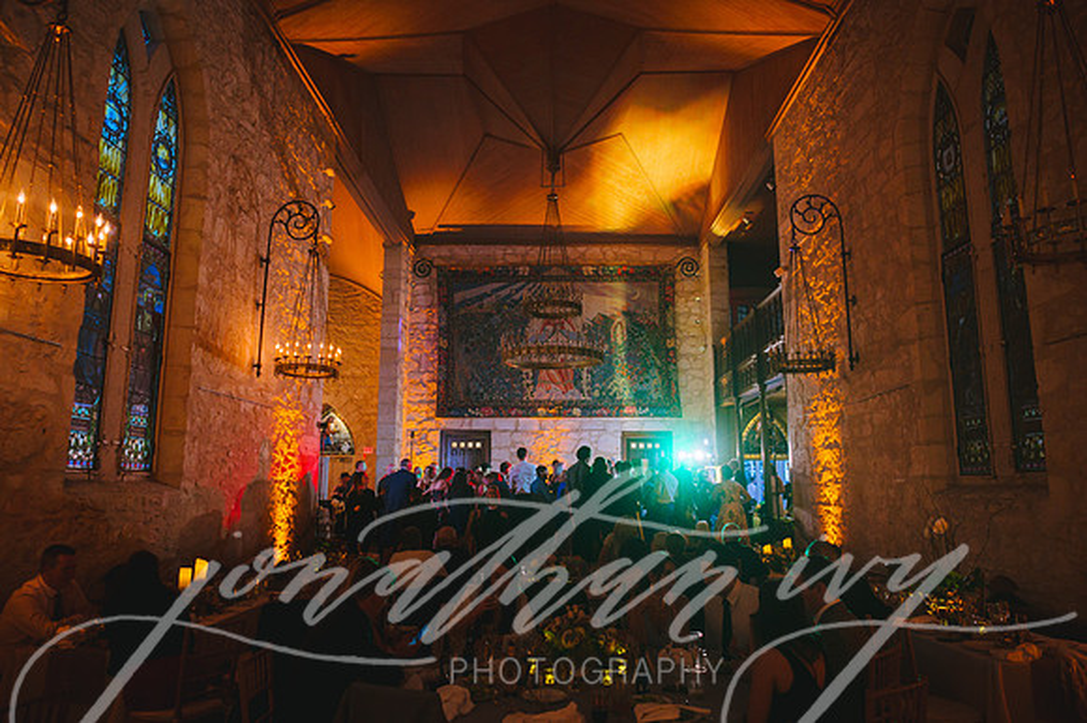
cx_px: 544
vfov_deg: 53.1
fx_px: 724
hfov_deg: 73.8
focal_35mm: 24
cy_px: 362
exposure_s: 1/80
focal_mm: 24
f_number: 2.8
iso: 1600
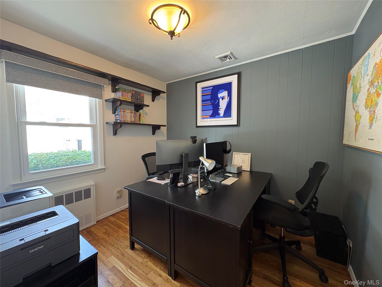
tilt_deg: -4.0
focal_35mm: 14
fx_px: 154
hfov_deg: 102.1
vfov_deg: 85.7
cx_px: 191
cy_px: 144
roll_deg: -0.5
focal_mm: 2.22
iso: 320
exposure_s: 1/60
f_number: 2.2
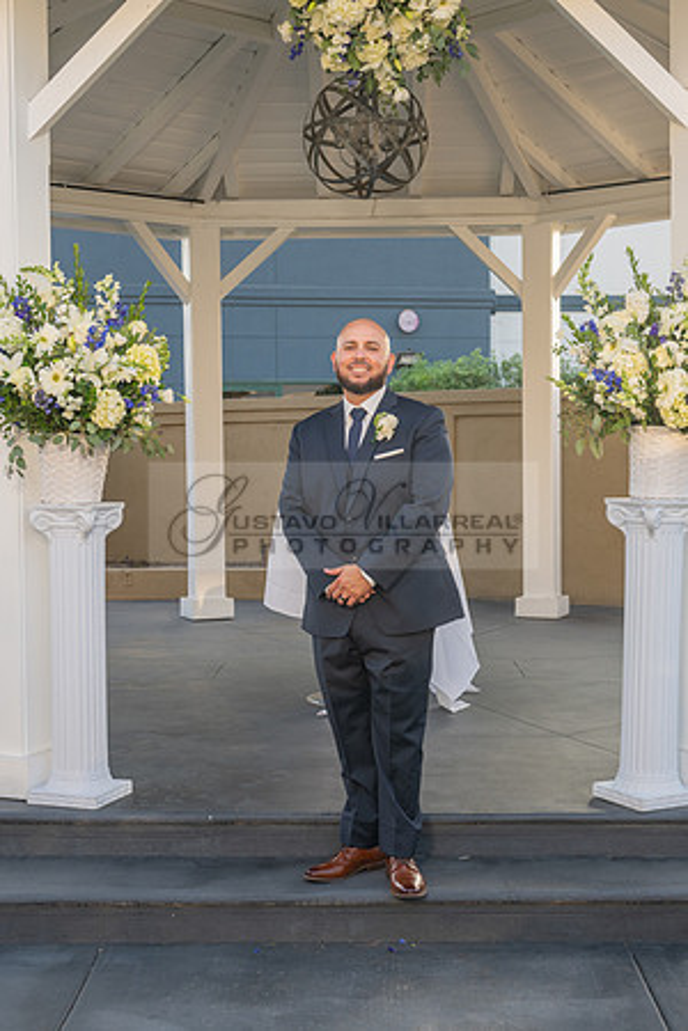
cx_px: 327
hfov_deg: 24.7
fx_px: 1569
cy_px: 542
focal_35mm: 55
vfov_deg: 36.4
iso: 200
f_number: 5
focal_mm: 34
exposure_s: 1/160
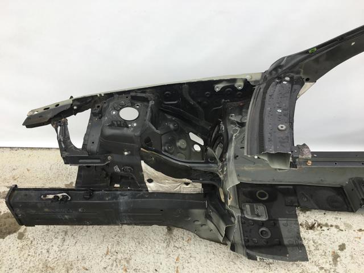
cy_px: 136
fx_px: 305
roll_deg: +2.0
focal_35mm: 29
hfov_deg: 61.7
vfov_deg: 48.2
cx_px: 182
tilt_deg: -40.8
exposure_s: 1/124
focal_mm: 4.15
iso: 25
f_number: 2.2
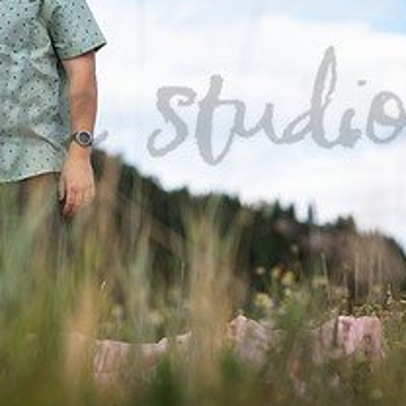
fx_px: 2707
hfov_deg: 8.5
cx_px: -76
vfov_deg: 8.6
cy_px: 102
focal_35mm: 204
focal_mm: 85
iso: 125
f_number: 2.5
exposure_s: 1/800
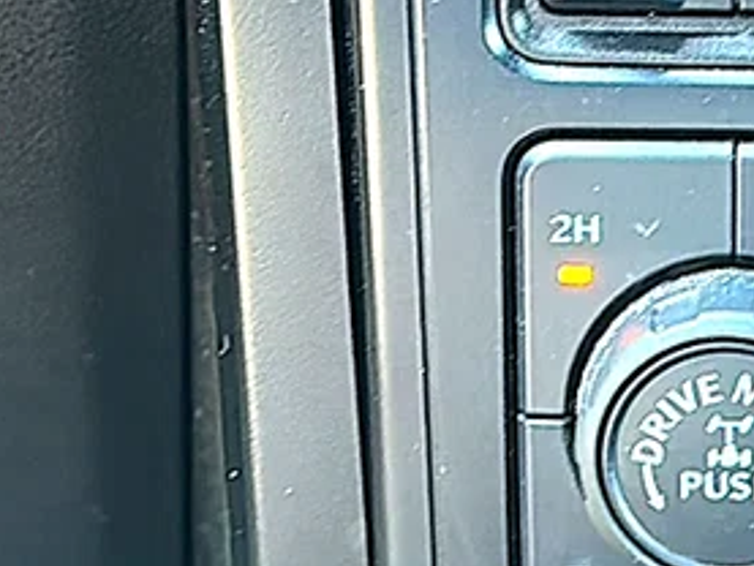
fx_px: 2310
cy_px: 203
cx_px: 751
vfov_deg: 14.0
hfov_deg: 18.1
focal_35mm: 106
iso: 500
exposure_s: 1/40
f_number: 1.78
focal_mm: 6.86
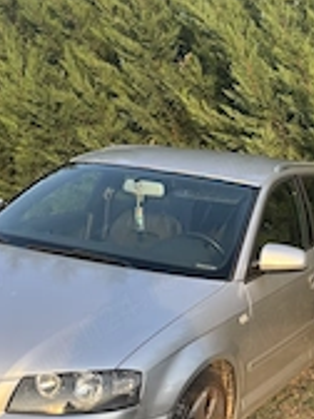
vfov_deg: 30.0
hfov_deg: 23.6
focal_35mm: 62
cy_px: 369
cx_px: 187
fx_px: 750
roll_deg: +1.3
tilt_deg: -11.6
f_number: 1.6
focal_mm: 5.96
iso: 50
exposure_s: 1/267
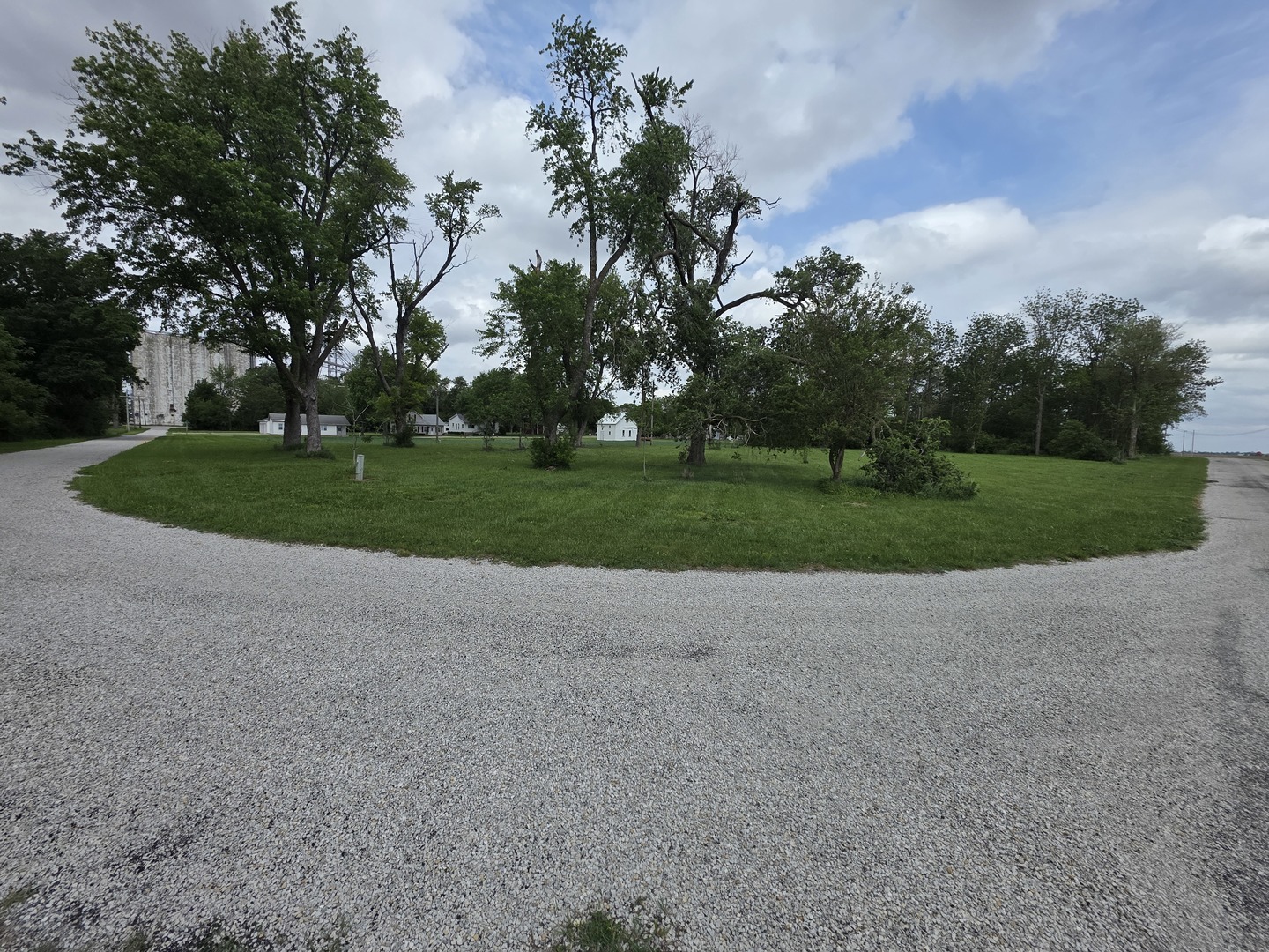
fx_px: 477
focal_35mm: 13
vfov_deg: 89.9
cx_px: 634
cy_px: 476
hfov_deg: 106.2
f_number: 1.9
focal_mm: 2.2
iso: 40
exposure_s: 1/3001
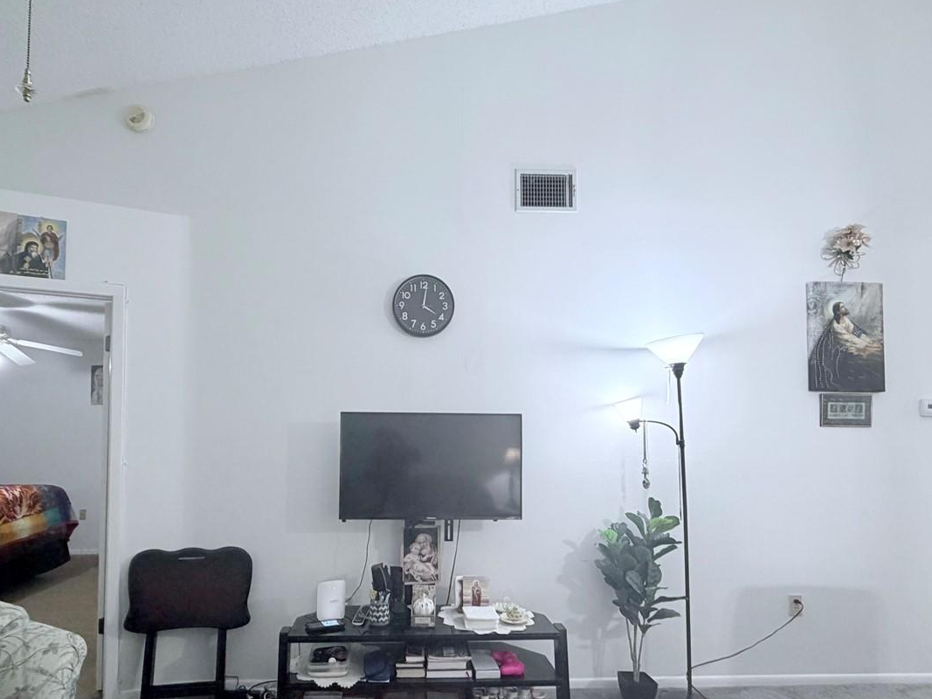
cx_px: 415
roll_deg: +0.2
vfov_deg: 63.0
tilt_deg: +3.0
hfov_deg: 78.7
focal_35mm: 21
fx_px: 565
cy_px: 407
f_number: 2.2
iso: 320
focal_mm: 2.22
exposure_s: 1/60
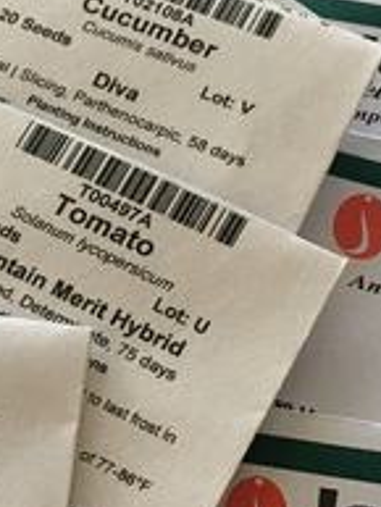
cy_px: 331
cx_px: -85
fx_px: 1539
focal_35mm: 105
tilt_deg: -60.9
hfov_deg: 13.7
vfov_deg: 18.7
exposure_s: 1/30
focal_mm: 4.15
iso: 40
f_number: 2.2
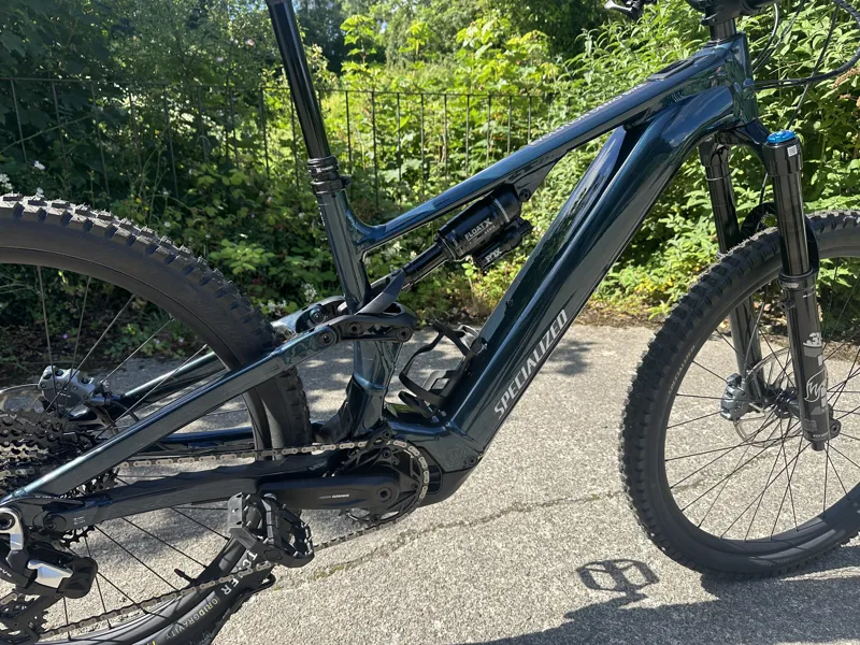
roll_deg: +0.2
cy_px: 322
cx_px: 430
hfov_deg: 71.6
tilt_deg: -14.0
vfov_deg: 56.8
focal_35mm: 24
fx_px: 596
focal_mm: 6.86
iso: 80
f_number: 1.78
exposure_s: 1/1304
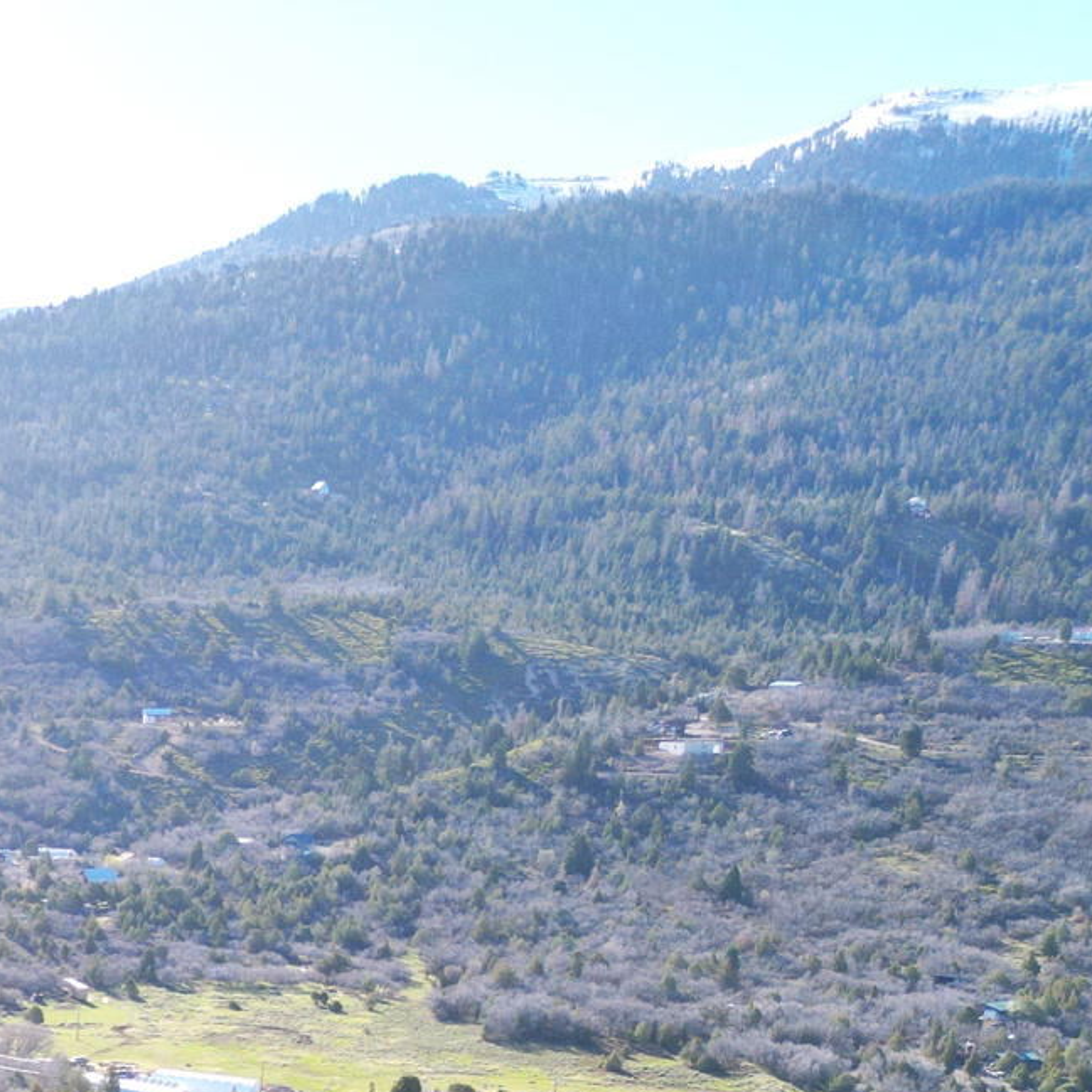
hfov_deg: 21.5
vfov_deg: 24.0
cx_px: -553
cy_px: 1212
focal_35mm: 67
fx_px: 2391
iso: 100
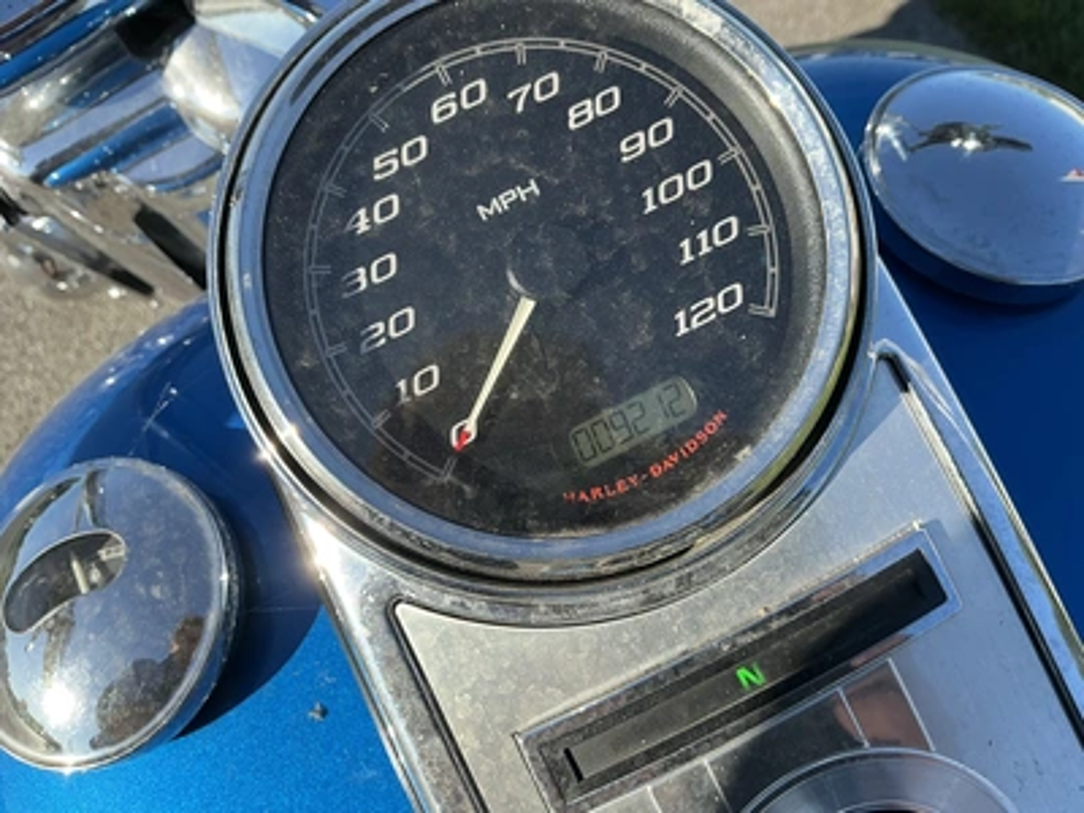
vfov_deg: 49.7
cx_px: 542
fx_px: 877
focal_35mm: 28
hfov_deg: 63.4
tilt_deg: -55.4
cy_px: 406
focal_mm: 3
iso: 25
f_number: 1.8
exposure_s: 1/642
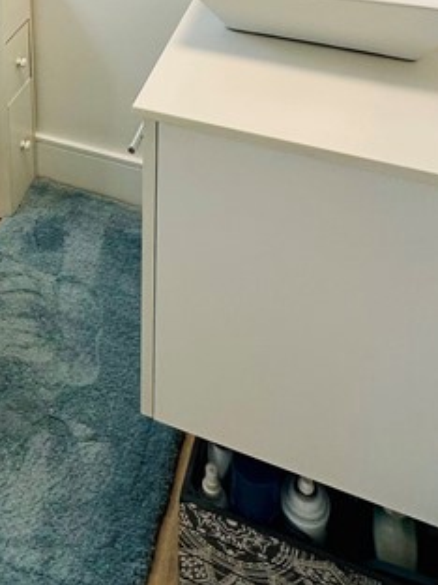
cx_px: 75
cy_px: -158
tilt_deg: -15.2
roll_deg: +0.5
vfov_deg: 32.2
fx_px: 776
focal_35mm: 46
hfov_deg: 30.6
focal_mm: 2.22
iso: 64
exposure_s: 1/120
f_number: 2.2
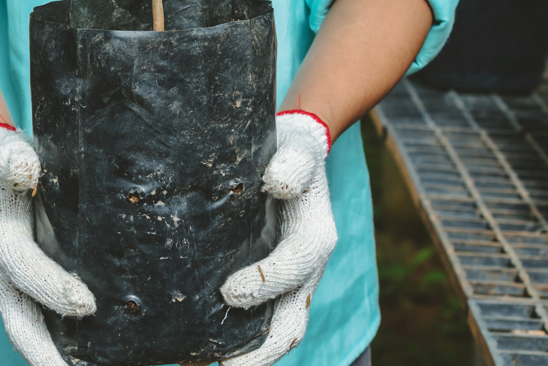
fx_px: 2634
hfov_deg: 11.8
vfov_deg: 7.9
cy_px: -60
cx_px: 130
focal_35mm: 173
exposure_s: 1/125
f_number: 6.3
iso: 100
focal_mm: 55
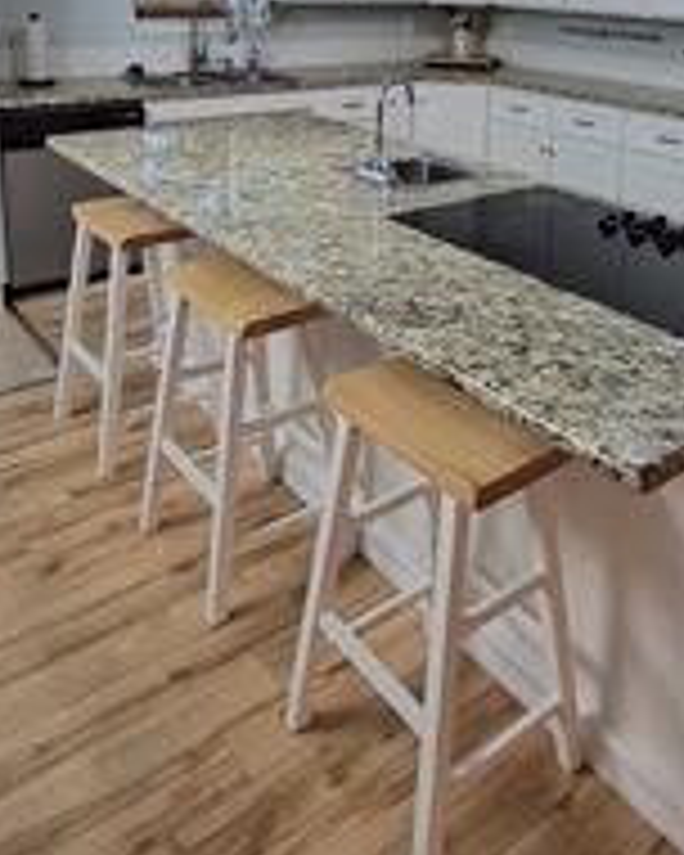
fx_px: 810
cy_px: 158
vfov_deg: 51.7
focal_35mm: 32
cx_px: 504
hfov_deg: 44.4
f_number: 2.2
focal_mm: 1.74
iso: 250
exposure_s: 1/60
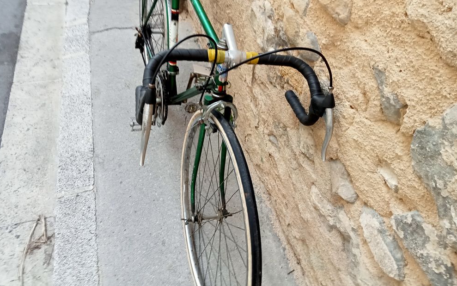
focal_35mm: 30
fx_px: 374
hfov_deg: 62.9
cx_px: 227
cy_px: 137
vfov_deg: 41.8
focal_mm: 3.46
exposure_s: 1/33.3
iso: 227
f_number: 2.2
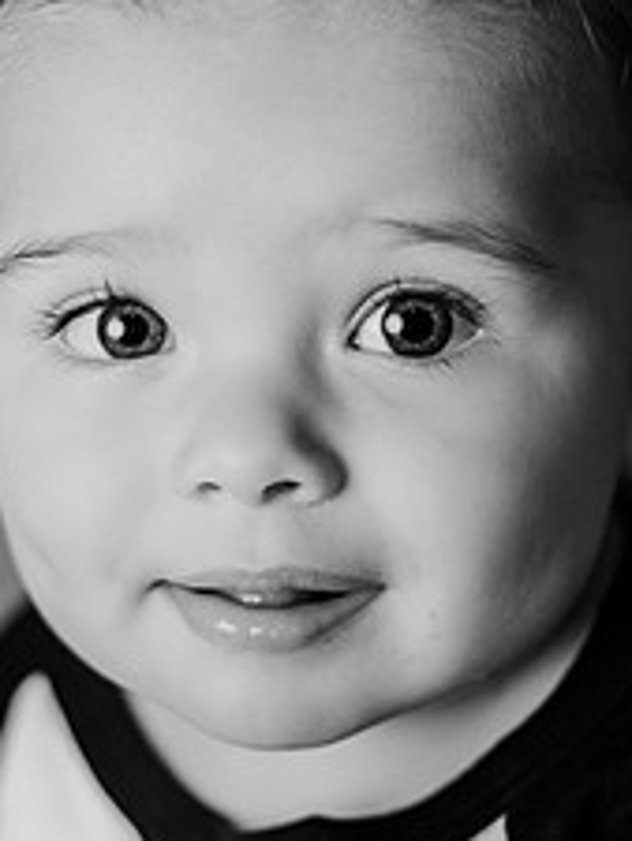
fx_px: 3016
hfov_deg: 12.0
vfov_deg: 15.9
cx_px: 419
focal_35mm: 124
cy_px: 331
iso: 100
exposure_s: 1/160
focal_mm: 50
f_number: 2.2
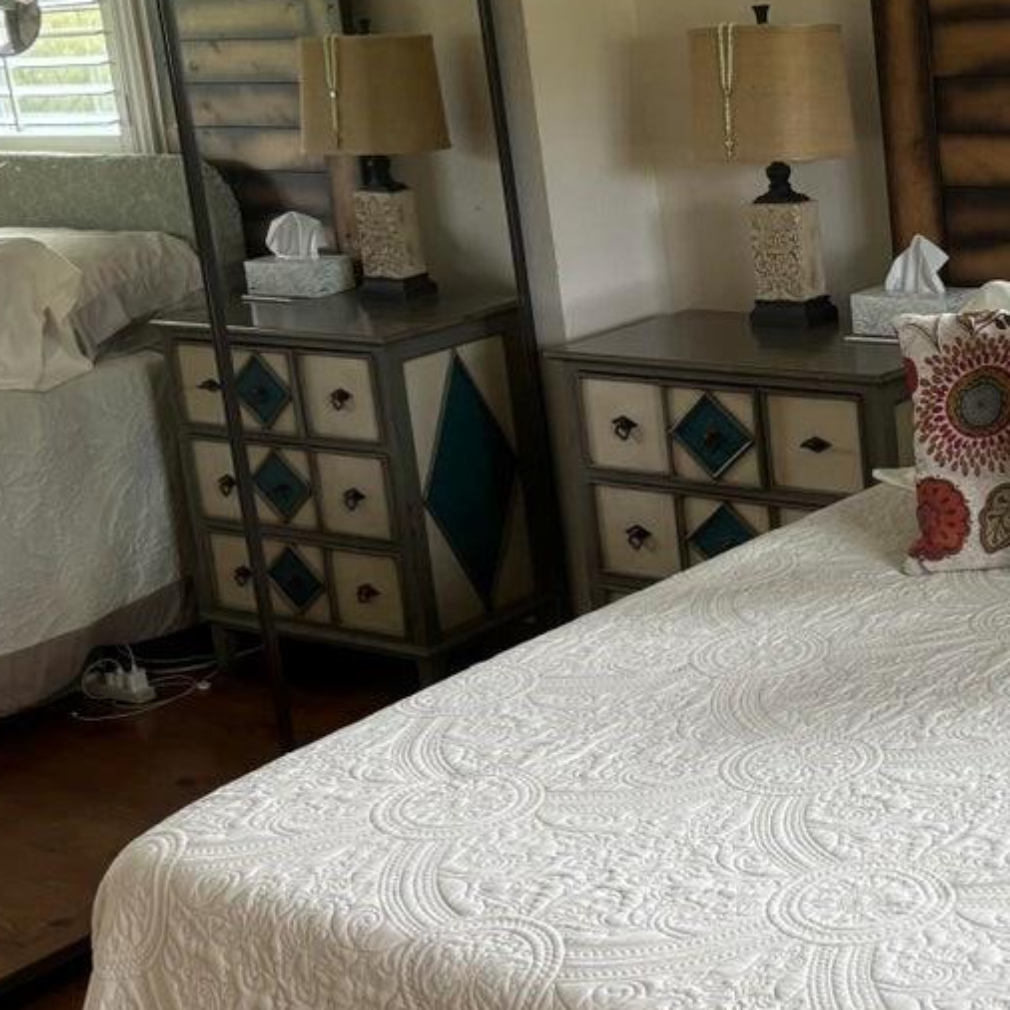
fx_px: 2047
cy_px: 421
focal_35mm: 62
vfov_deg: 27.7
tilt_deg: -13.9
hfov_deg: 26.1
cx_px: 1047
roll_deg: +3.1
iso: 100
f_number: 1.6
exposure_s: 1/60
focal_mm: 5.96
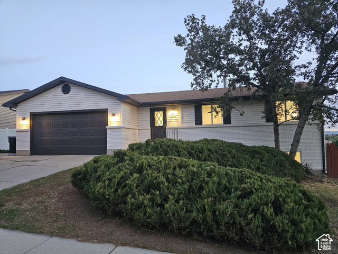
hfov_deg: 73.9
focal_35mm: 23
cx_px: 169
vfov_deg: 58.9
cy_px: 127
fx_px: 225
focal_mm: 6.3
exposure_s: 1/120
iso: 800
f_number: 1.7
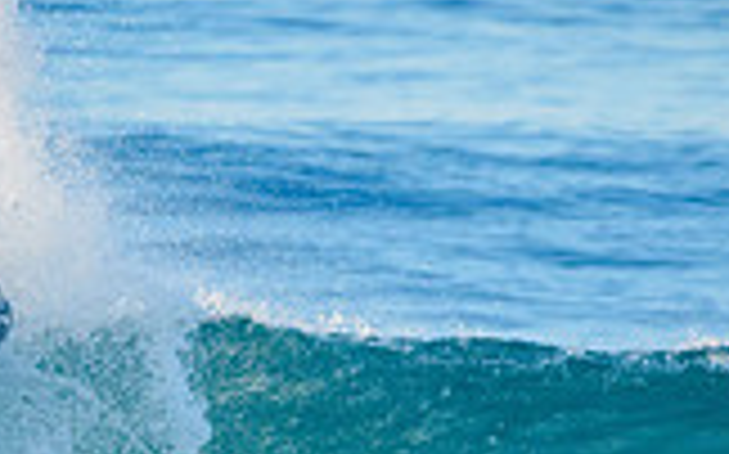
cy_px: 515
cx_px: 45
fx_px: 36293
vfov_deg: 0.7
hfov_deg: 1.2
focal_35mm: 1828
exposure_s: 1/2000
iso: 900
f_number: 5.6
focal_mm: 500
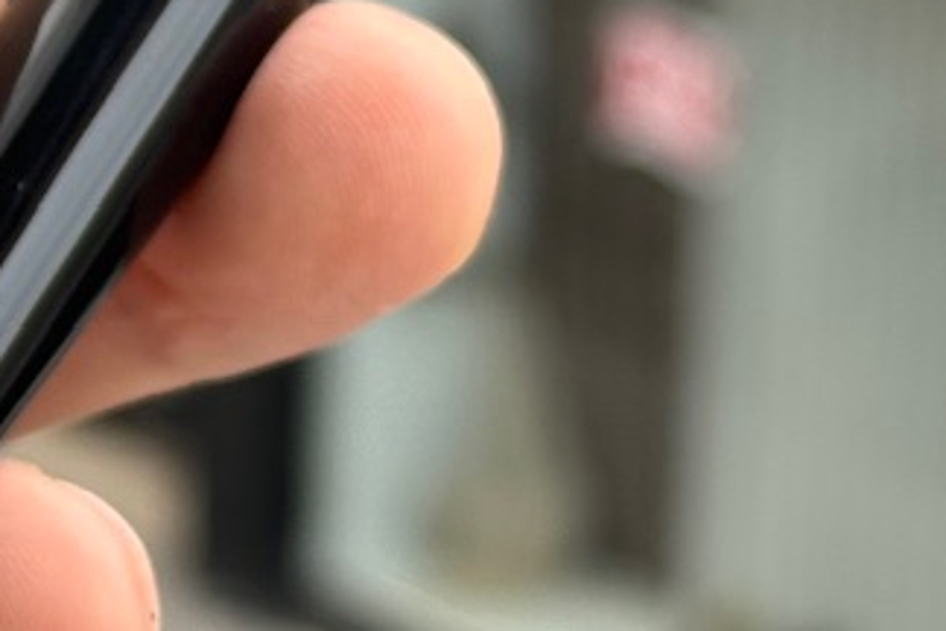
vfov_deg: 6.9
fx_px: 5176
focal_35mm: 197
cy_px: -41
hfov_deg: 10.3
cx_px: -225
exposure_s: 1/456
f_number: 1.78
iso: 64
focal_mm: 6.86
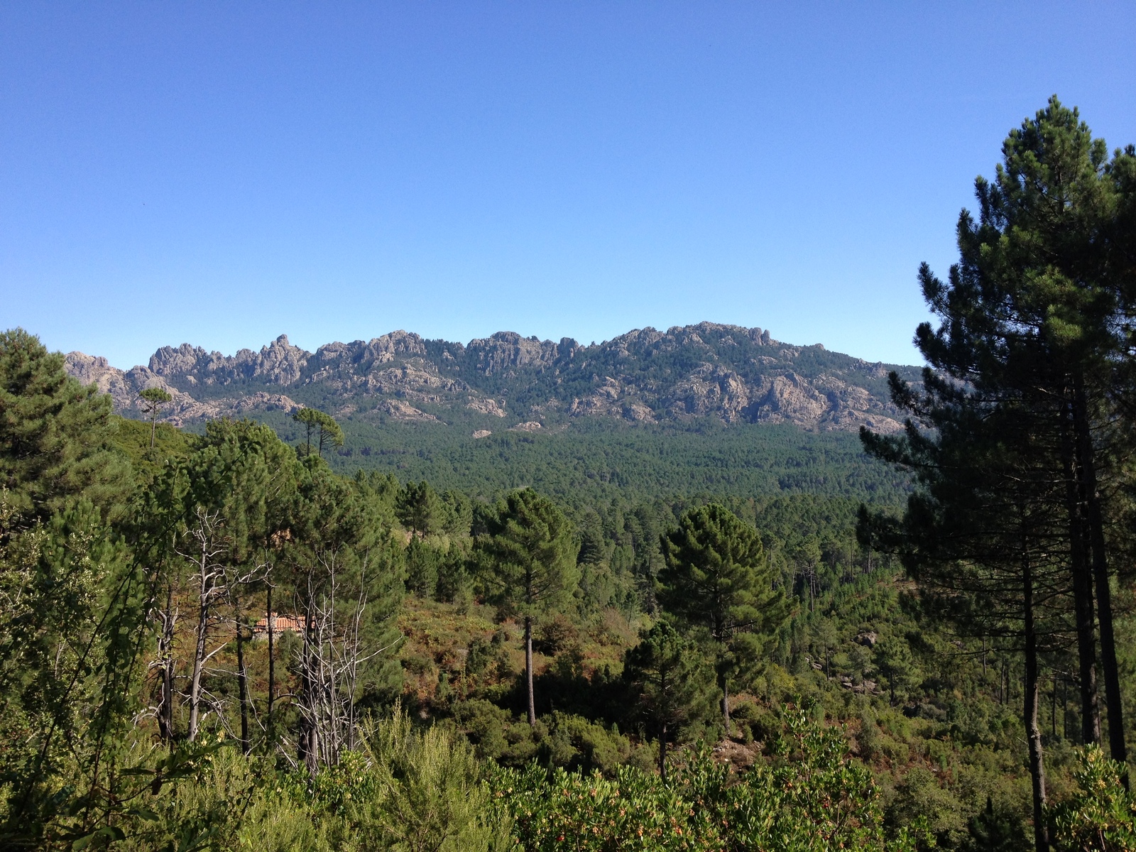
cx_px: 568
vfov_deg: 40.7
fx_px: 1149
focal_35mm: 35
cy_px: 426
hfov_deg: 52.6
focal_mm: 4.28
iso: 64
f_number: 2.4
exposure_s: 1/951
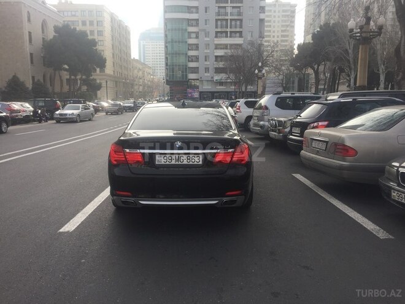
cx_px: 202
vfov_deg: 48.2
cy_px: 152
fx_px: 339
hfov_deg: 61.7
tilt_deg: -9.1
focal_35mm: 29
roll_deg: -1.1
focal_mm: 4.15
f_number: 2.2
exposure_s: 1/791
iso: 32
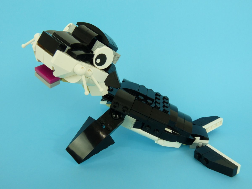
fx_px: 197
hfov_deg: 65.3
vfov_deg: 51.4
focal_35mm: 27
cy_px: 94
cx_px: 126
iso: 100
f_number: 6.3
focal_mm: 4.8
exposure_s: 1/30
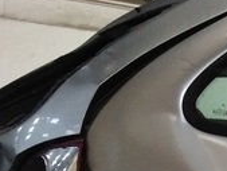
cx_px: 338
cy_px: 316
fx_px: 735
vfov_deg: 12.1
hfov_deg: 16.1
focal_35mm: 112
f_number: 2.2
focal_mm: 3.46
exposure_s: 1/30
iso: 407
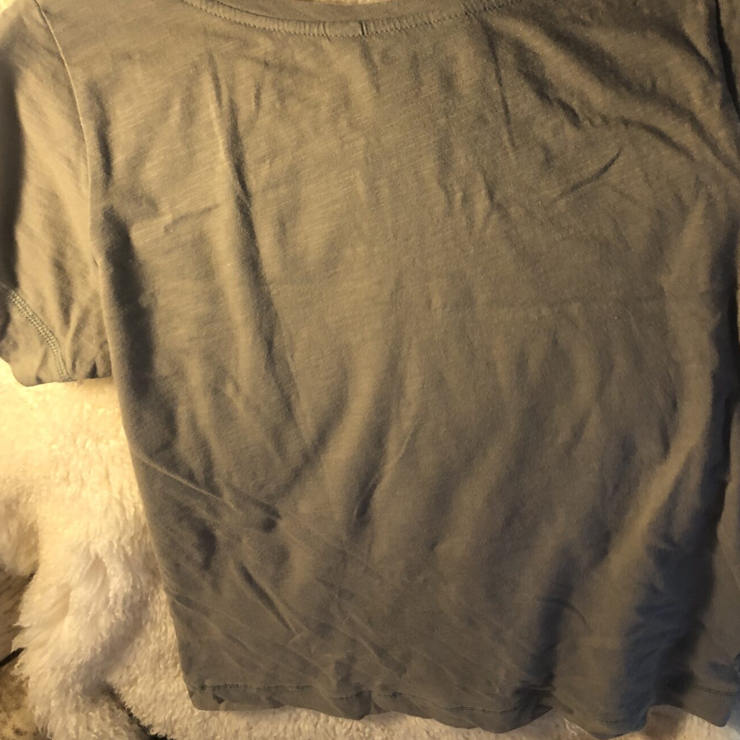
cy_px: 262
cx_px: 405
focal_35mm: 39
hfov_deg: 42.8
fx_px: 943
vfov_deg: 42.4
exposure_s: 1/15
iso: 64
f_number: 1.8
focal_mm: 3.99
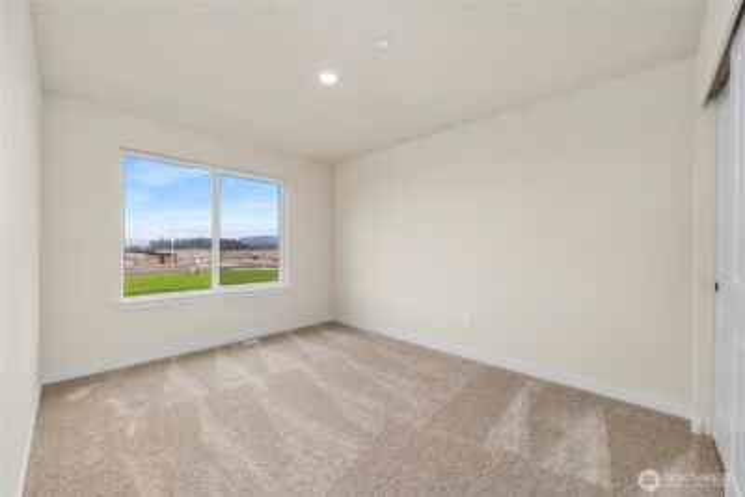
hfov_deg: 104.2
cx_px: 372
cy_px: 248
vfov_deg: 81.3
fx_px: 290
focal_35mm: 14
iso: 100
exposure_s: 1/160
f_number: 8
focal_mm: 14
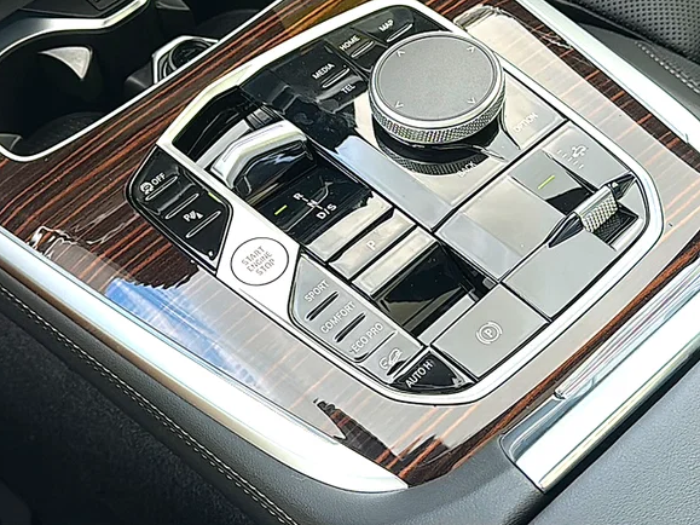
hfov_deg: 36.8
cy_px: 211
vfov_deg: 28.0
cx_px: 369
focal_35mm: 52
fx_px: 1051
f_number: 1.78
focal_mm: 6.86
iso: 64
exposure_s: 1/98
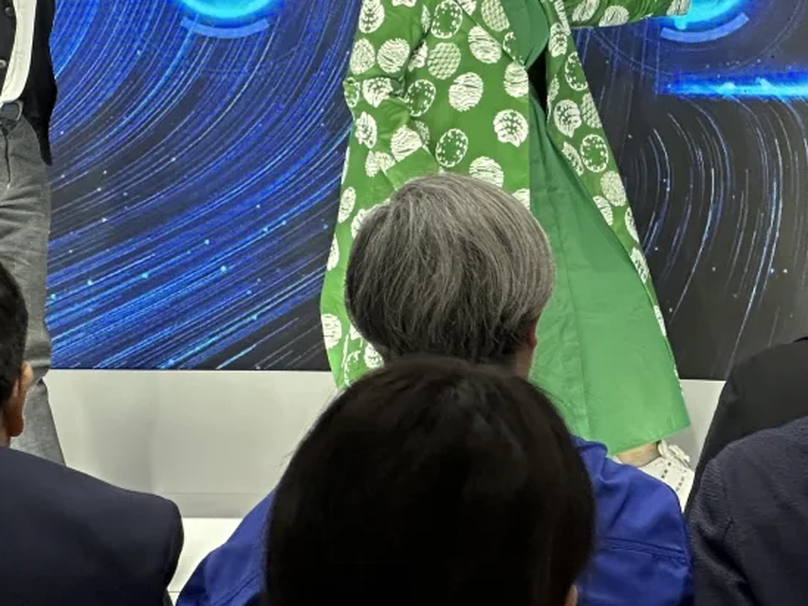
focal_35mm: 202
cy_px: -132
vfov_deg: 7.3
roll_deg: -0.3
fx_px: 4716
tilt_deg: +2.2
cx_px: 834
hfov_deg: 9.7
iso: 250
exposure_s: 1/77
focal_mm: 9
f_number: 2.8
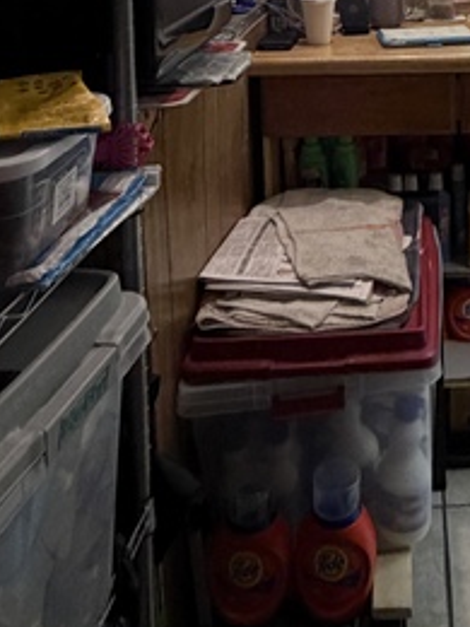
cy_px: -70
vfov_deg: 36.7
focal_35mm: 43
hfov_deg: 31.8
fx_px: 778
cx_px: 434
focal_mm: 2.22
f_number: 2.2
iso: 320
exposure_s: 1/66
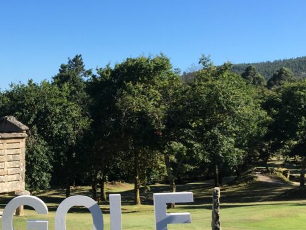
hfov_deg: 29.1
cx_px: 15
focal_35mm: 63
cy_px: 158
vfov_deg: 23.2
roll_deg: -1.1
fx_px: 557
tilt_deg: -5.3
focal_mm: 4.15
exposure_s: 1/986
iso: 25
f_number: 2.2
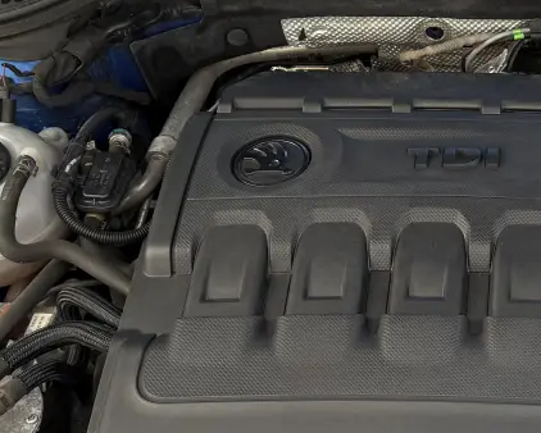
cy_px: 250
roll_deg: -0.7
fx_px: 1137
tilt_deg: -42.0
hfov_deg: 25.5
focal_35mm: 71
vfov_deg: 21.6
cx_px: 533
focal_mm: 6.76
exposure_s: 1/213
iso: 64
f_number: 1.78
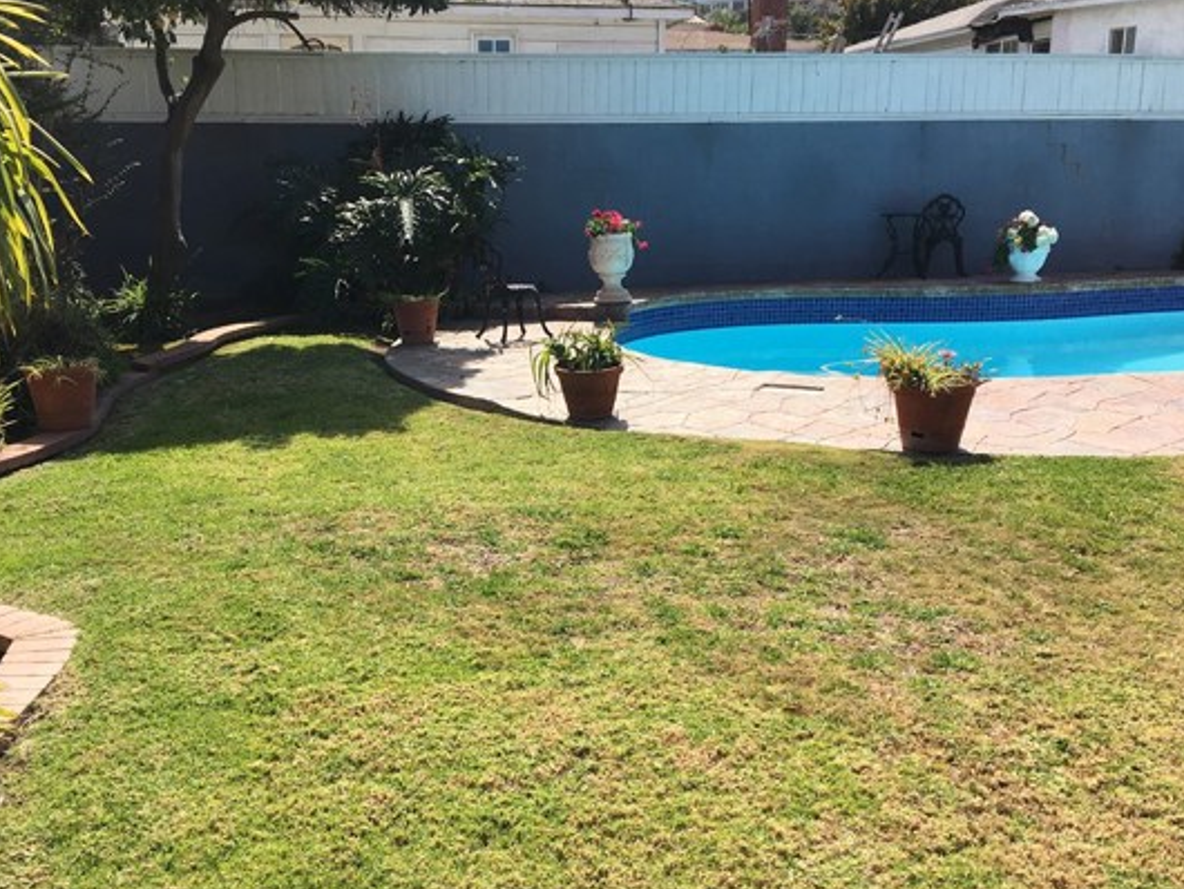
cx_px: 491
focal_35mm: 35
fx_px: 1198
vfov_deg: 40.7
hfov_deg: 52.3
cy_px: 487
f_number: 2.2
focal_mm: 4.15
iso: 25
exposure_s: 1/1166
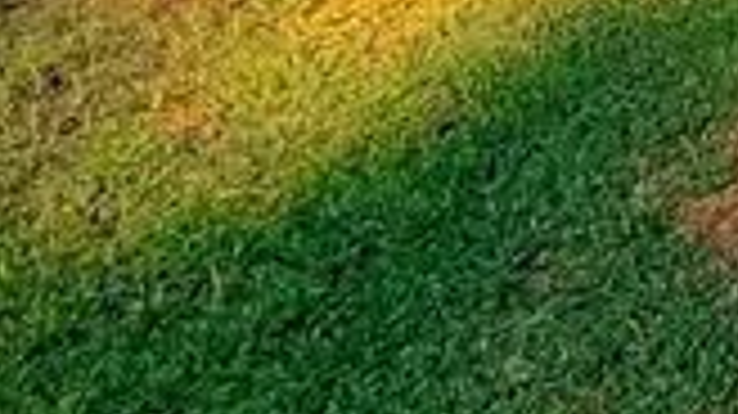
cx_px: 2079
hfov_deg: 12.4
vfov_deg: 9.4
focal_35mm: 95
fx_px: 1858
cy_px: -904
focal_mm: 2.22
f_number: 2.2
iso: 40
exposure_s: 1/625
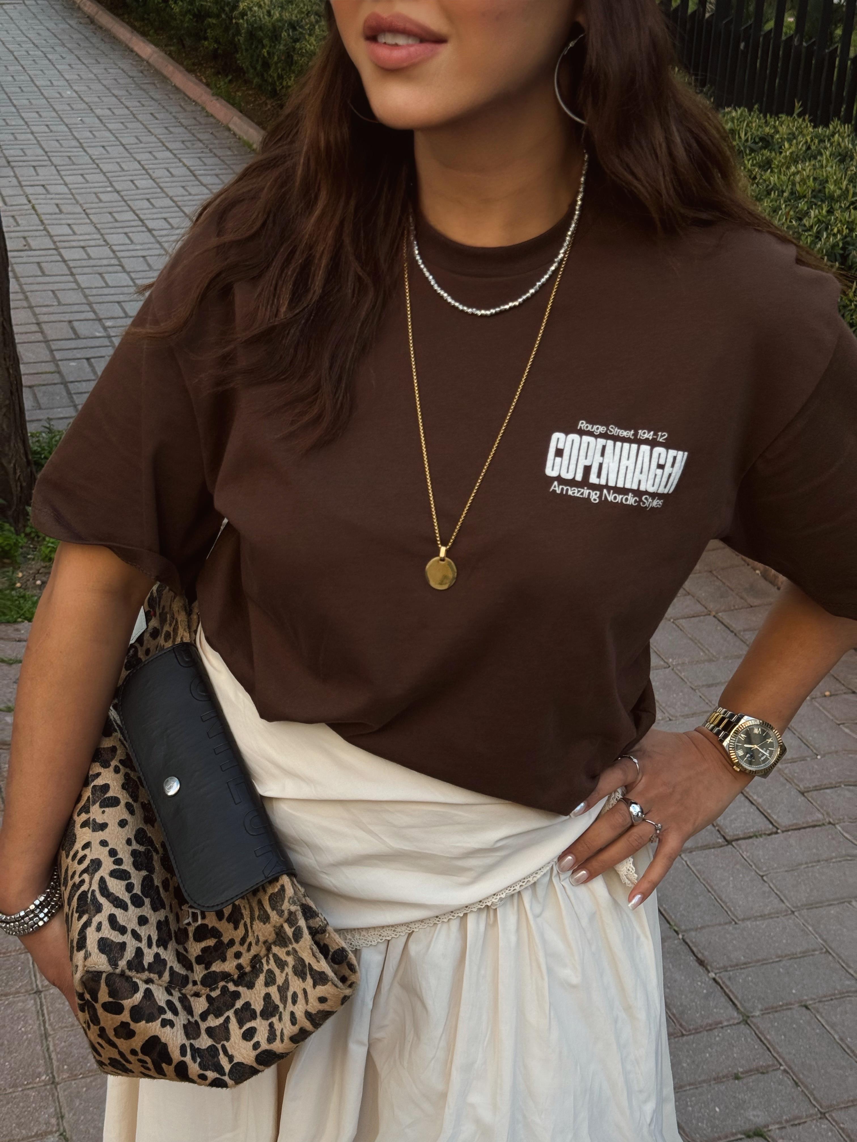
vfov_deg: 39.7
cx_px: 428
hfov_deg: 30.3
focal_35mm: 48
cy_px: 571
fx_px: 1584
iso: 64
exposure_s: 1/951
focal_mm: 6.76
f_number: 1.78
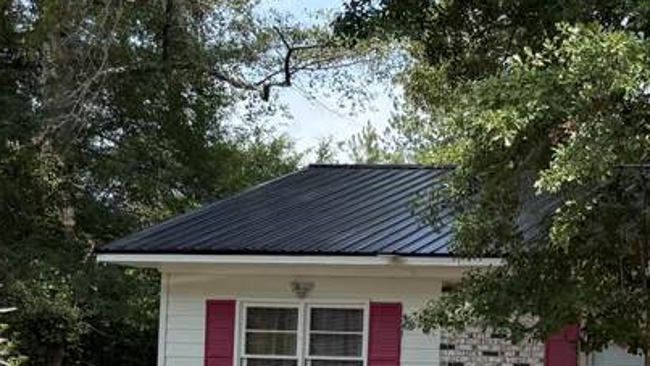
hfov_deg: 22.4
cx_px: 885
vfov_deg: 14.3
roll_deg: -2.8
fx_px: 1431
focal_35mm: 83
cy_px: 369
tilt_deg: +3.5
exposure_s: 1/2299
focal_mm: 6.76
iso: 80
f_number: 1.78
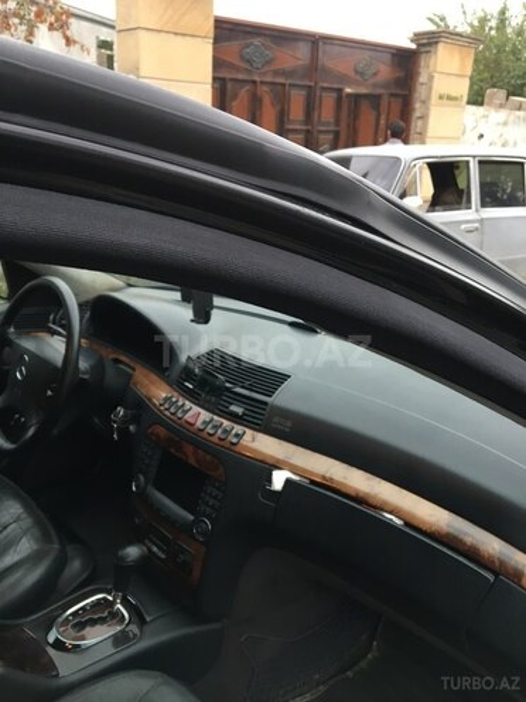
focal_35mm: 29
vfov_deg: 61.7
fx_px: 588
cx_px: 263
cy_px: 351
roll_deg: -2.3
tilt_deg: -21.7
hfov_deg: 48.2
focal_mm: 4.15
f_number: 2.2
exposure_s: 1/33
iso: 80
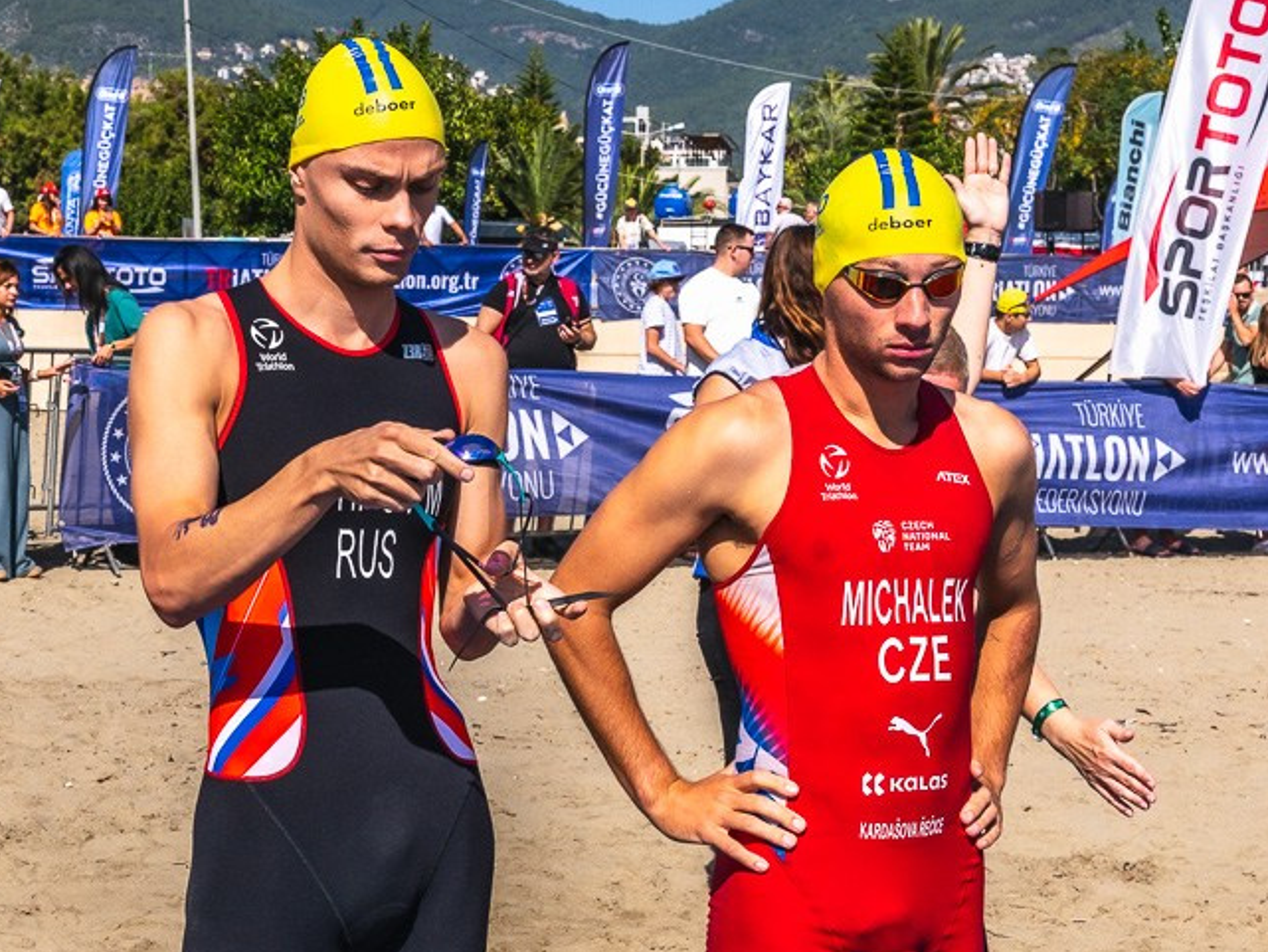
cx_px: 322
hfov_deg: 27.0
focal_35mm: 71
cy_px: 638
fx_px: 2601
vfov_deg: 20.7
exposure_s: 1/1600
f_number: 10
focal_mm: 37
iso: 320
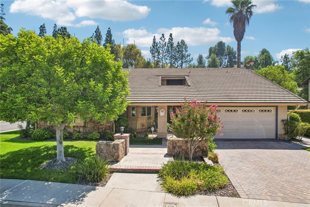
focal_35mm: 22
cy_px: 104
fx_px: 189
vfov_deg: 57.2
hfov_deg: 78.6
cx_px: 155
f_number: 2.8
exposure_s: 1/2000
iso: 100
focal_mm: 8.4
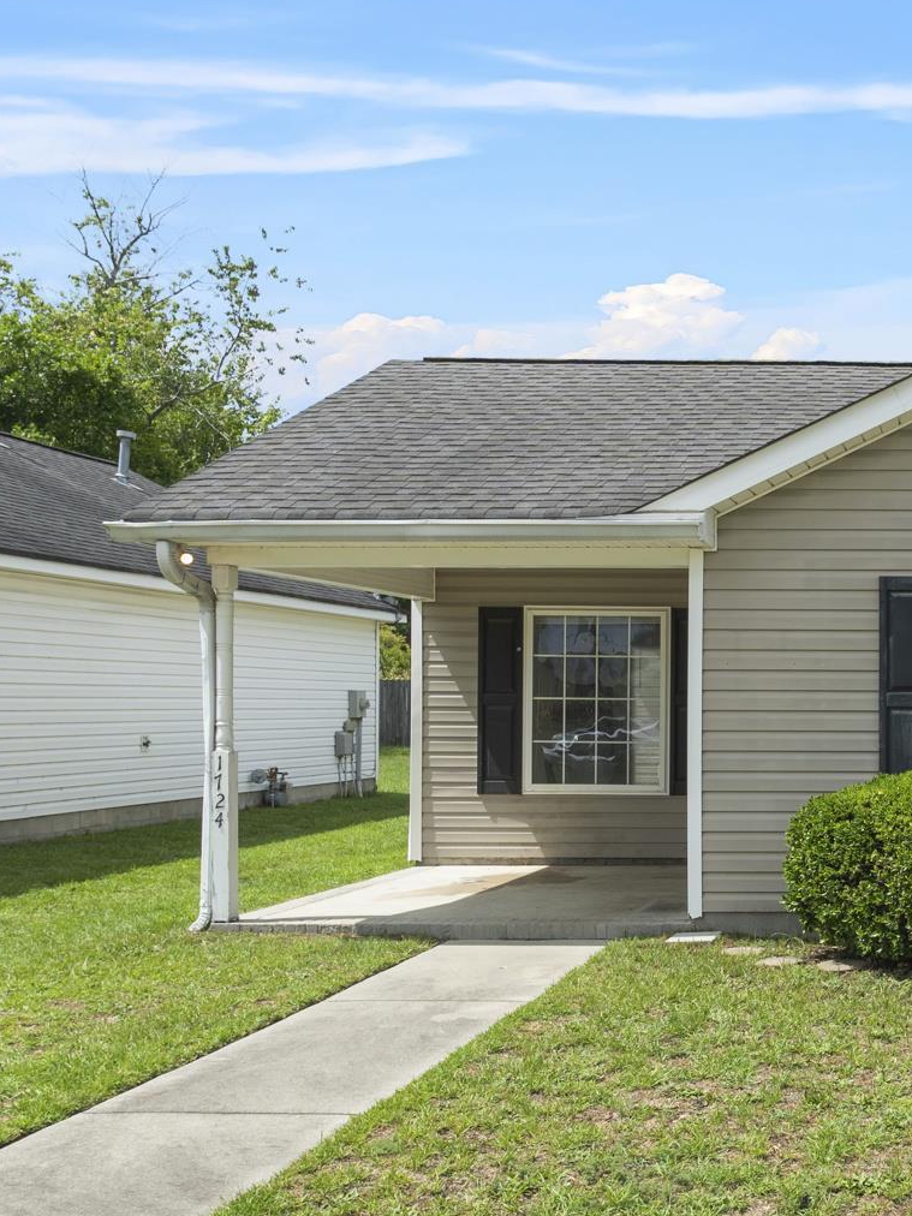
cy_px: 699
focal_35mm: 39
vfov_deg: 47.5
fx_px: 1377
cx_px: 1048
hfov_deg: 31.6
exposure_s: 1/500
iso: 200
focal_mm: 11
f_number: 6.3
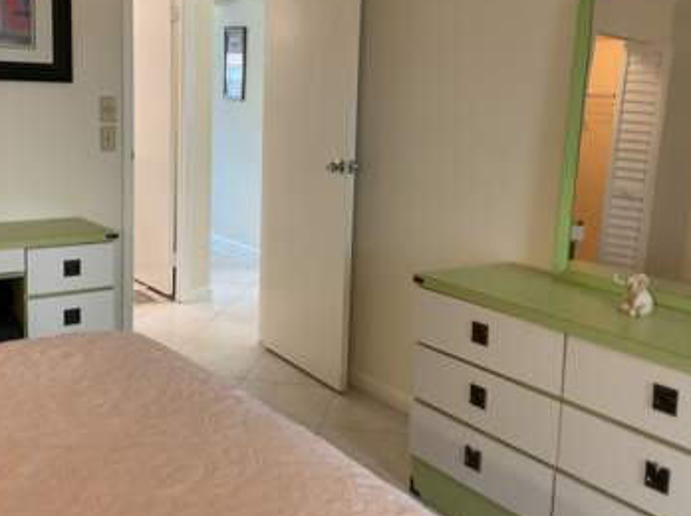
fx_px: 797
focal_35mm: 40
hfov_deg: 46.8
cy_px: 201
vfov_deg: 35.7
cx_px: 326
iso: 100
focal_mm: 3
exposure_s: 1/60
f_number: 1.8
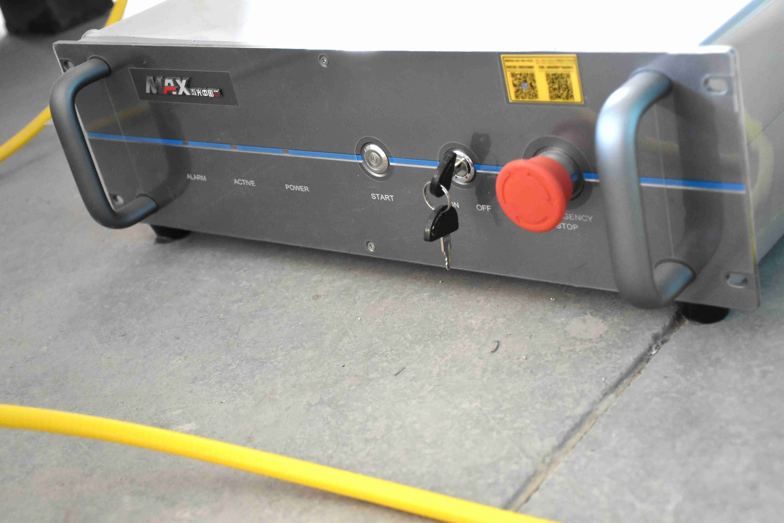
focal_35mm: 60
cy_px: 262
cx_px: 392
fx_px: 1307
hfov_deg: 33.4
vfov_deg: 22.6
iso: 3200
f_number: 4.5
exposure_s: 1/30
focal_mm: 40
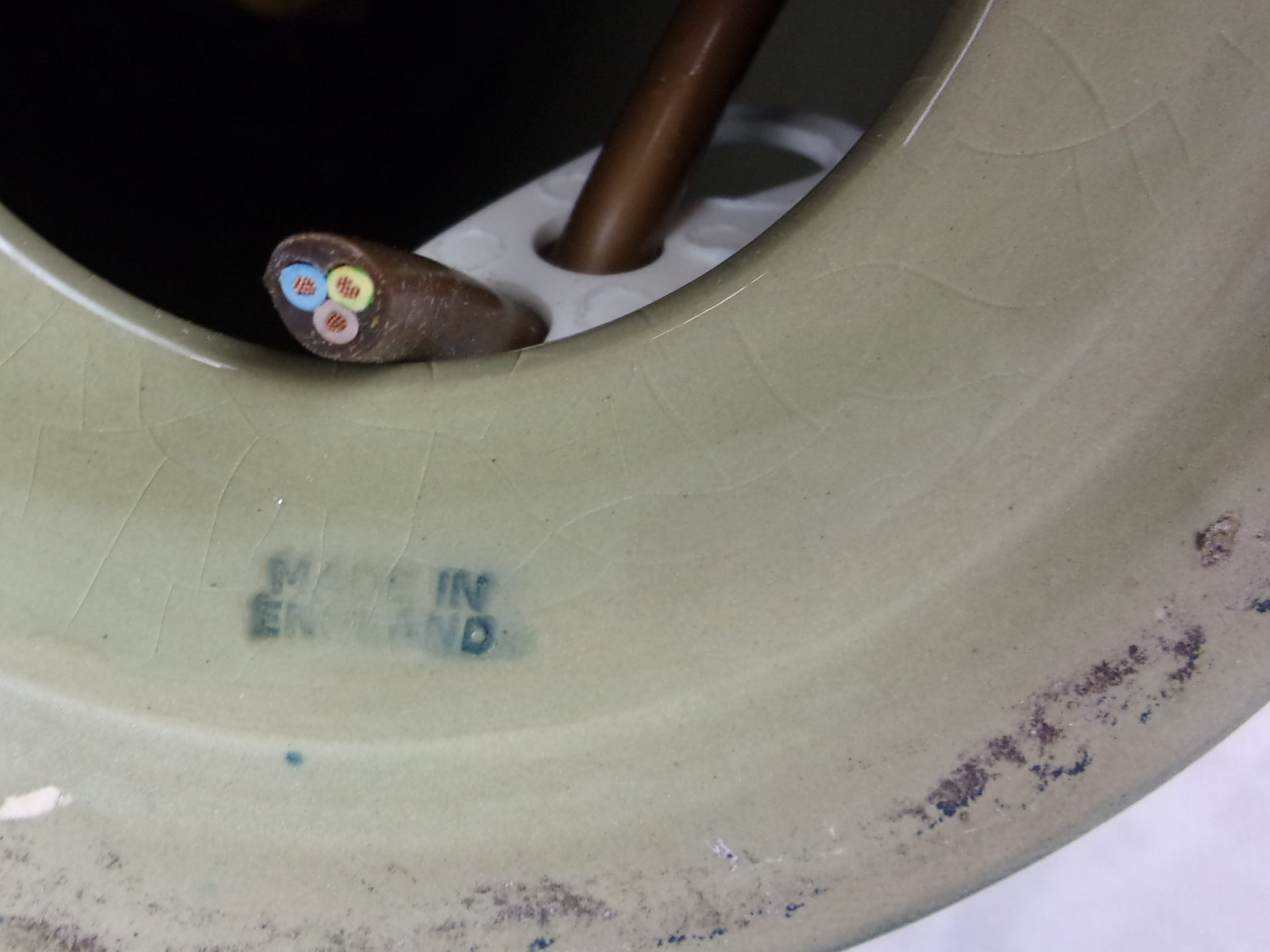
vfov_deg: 35.1
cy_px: 458
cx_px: 363
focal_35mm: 41
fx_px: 1504
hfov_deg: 44.7
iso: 166
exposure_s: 1/34
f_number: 3.9
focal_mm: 5.1
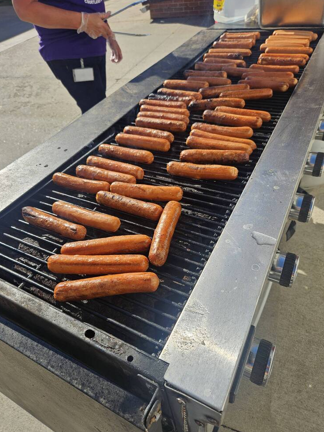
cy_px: 213
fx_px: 299
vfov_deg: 71.6
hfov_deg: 56.8
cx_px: 157
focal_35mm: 24
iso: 25
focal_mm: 5.4
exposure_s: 1/1799
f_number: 1.8
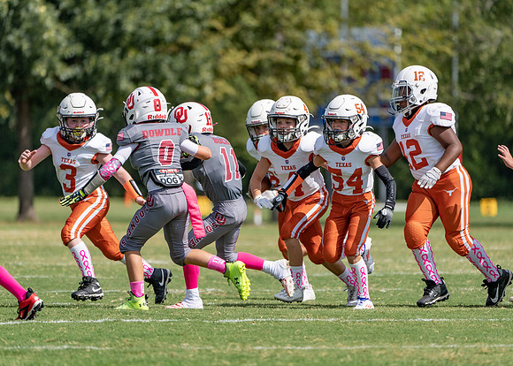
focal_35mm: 419
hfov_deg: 4.8
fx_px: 6105
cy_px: 183
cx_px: 256
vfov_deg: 3.4
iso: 320
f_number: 5.6
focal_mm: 400
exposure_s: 1/2500
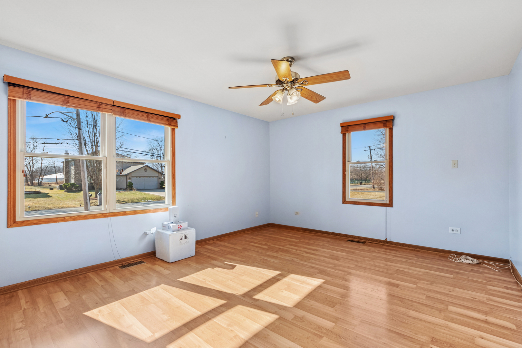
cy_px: 174
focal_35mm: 15
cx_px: 261
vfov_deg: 77.3
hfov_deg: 100.4
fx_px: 217
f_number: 8
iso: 250
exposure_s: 1/60
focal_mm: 10
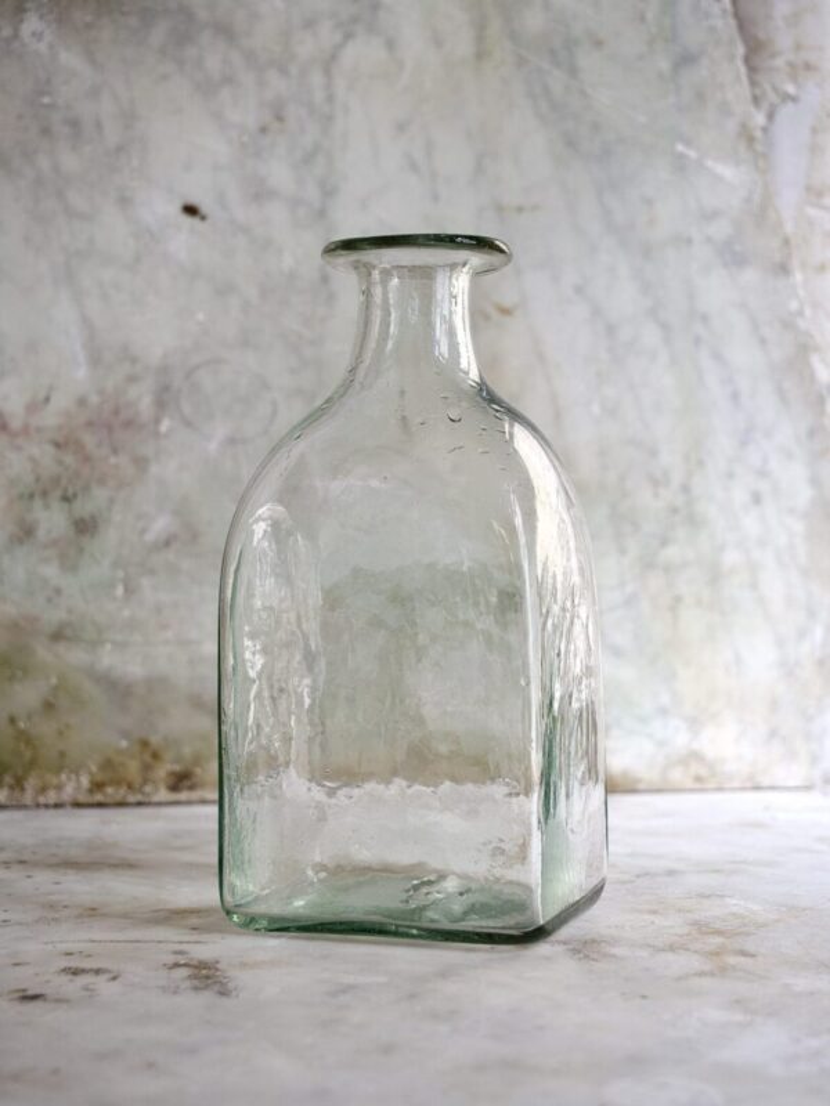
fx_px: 1598
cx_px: 415
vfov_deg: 38.2
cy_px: 553
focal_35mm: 50
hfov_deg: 29.1
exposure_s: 1/80
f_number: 3.5
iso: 200
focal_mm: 25
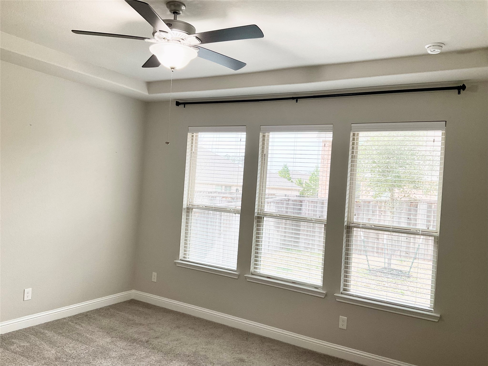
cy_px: 183
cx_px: 244
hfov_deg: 61.7
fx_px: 409
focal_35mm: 29
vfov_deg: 48.2
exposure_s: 1/120
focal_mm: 3
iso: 50
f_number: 1.8
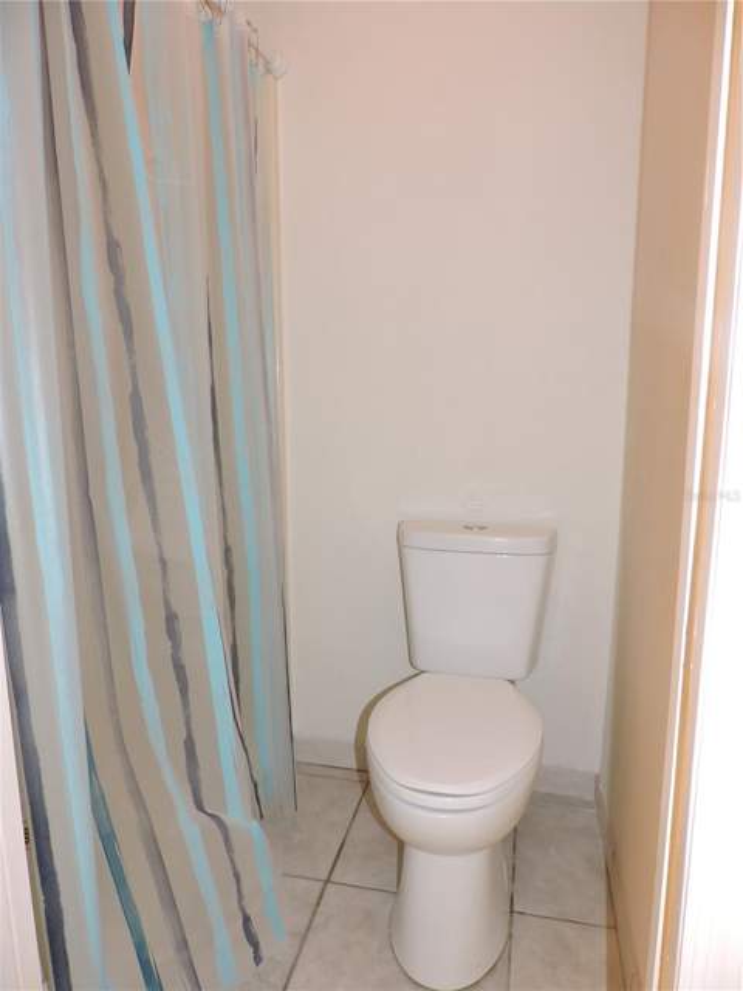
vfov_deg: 71.6
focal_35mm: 24
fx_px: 687
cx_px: 372
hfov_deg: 56.8
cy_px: 496
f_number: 3
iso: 200
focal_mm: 4.3
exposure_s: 1/30
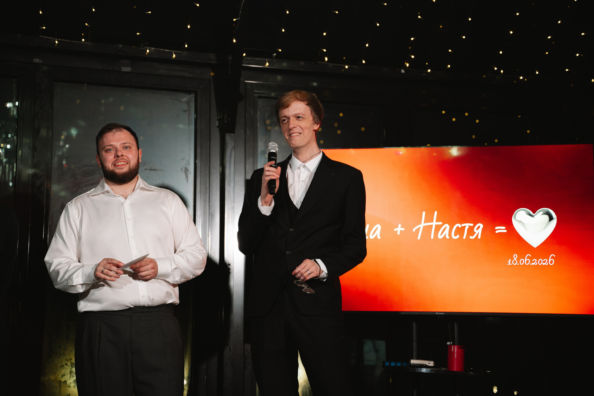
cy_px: 198
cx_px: 297
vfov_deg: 19.5
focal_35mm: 70
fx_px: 1155
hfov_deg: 28.8
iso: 640
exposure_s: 1/160
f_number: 2.8
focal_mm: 70
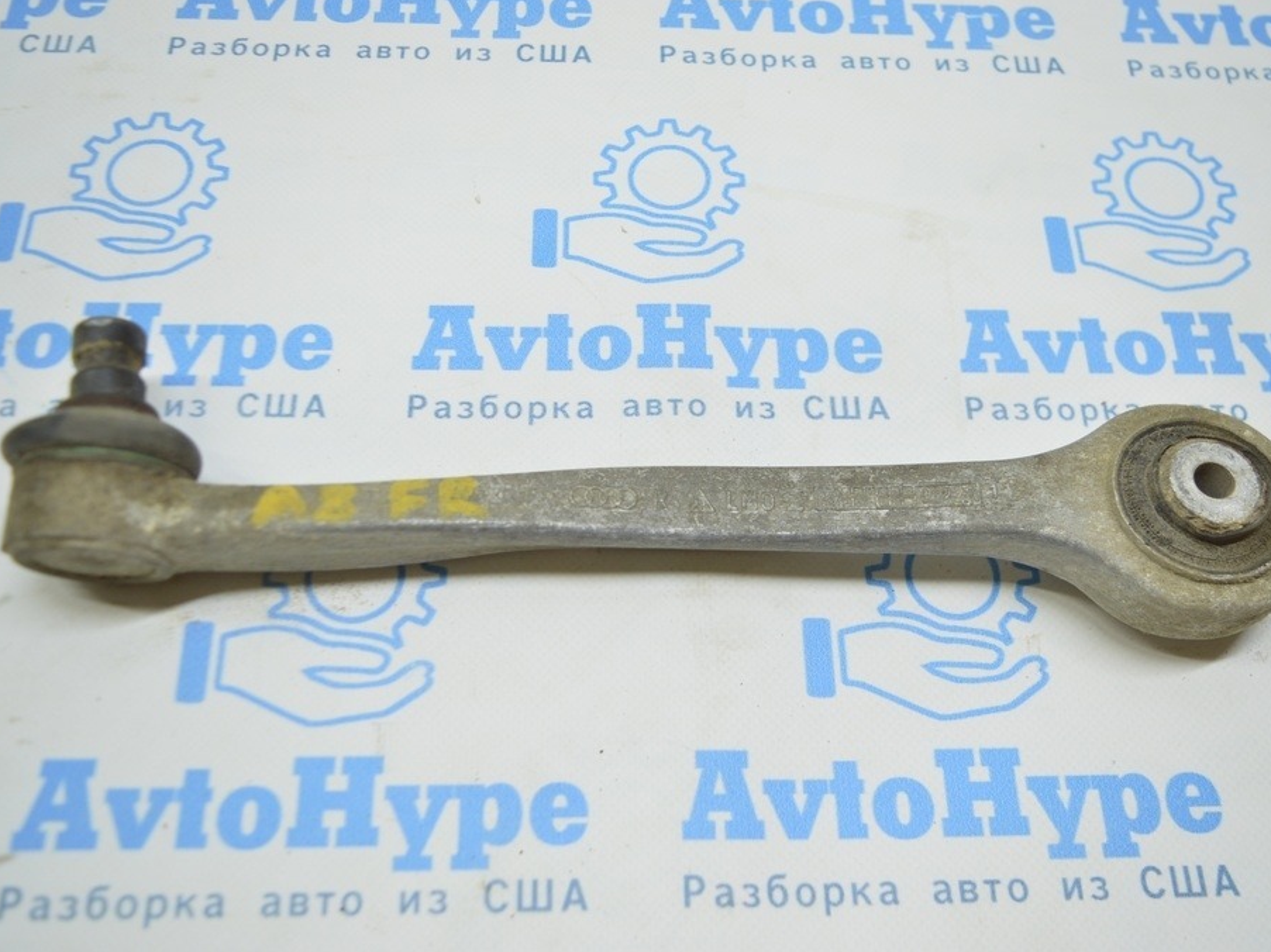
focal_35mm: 36
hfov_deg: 51.4
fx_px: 1321
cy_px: 477
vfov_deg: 39.6
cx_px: 650
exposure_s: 1/60
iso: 400
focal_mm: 22
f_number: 3.8
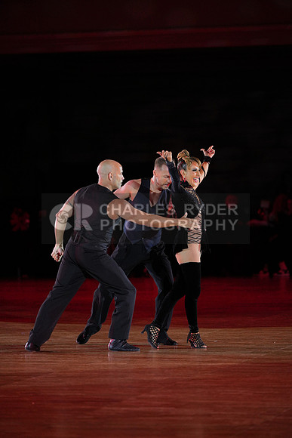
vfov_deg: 11.3
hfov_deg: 7.5
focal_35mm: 182
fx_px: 2213
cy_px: 219
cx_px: 146
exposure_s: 1/1000
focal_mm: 182
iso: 1250
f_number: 2.8
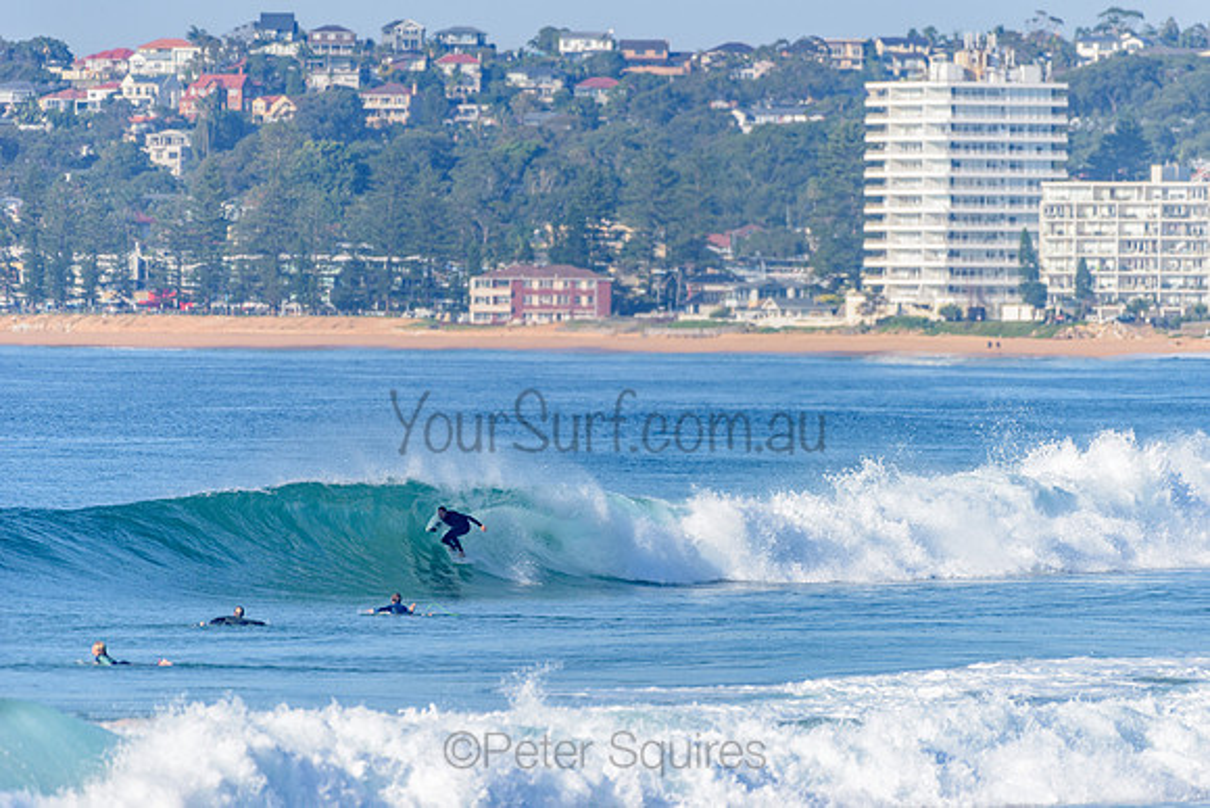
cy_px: 404
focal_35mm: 500
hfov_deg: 4.1
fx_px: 16809
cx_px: 605
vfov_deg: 2.8
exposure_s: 1/2000
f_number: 5.6
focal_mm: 500
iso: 180
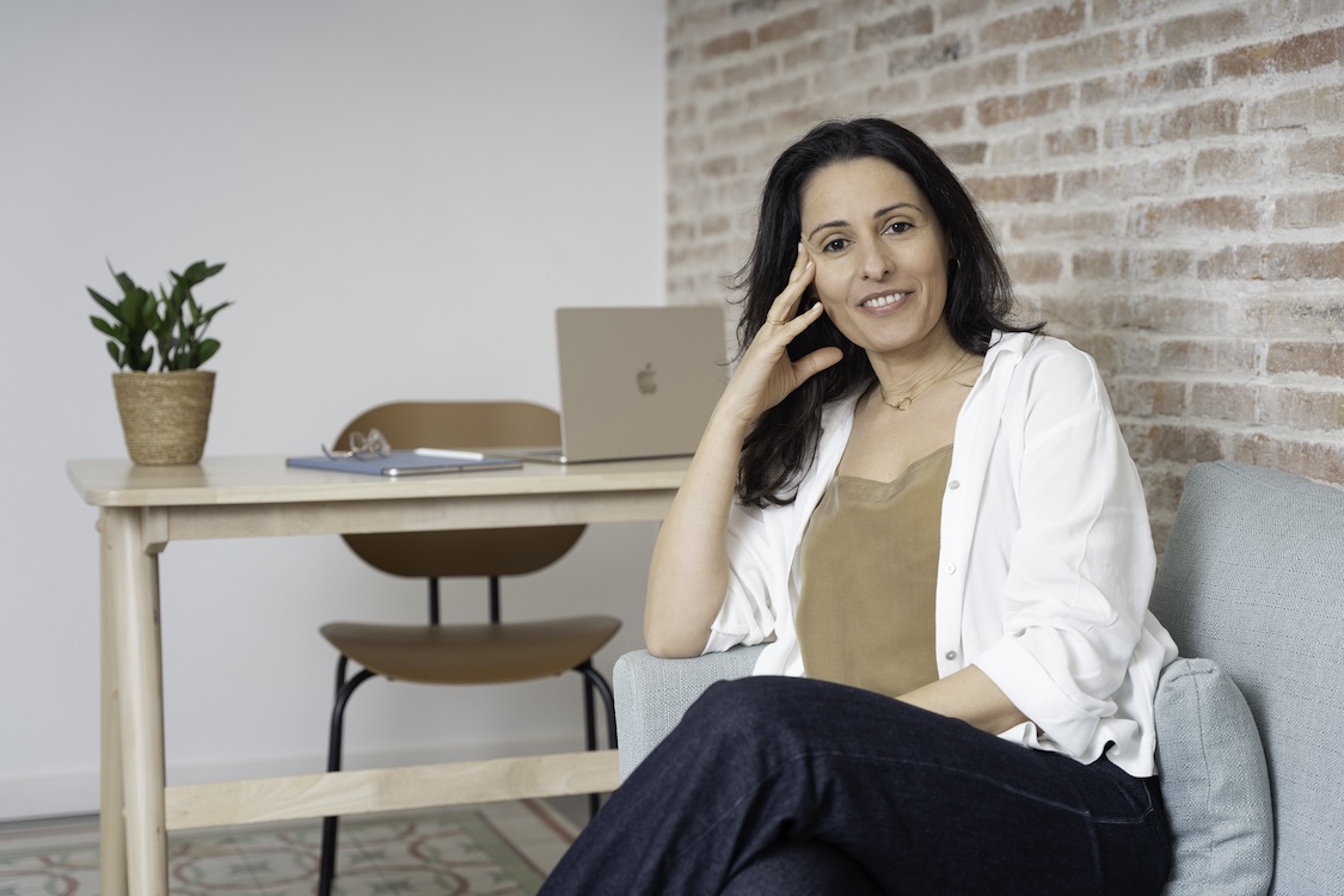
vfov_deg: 24.4
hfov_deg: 35.9
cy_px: 448
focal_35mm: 56
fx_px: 2072
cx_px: 672
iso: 160
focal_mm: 55.5
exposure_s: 1/160
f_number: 3.2
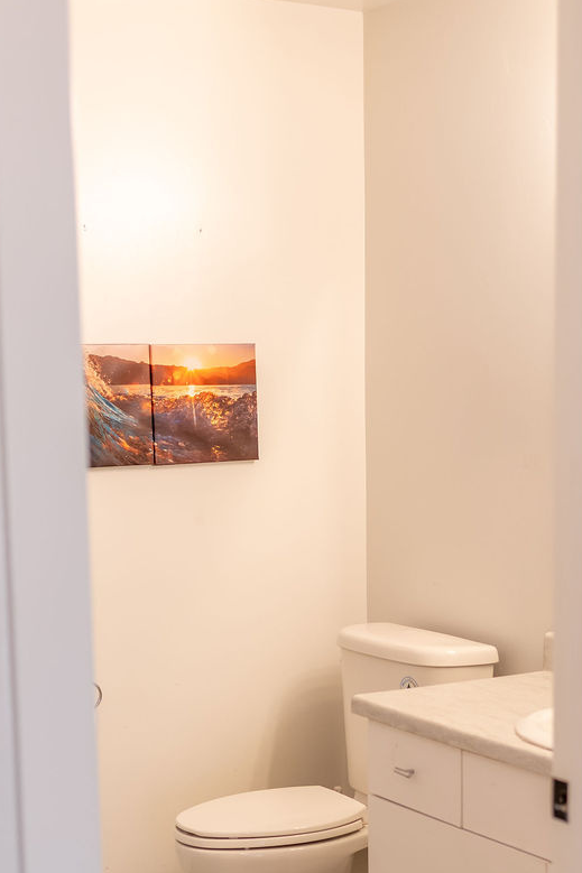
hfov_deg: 19.7
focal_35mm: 69
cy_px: 606
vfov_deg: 29.0
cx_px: 345
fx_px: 1674
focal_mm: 35
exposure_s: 1/200
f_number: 2.5
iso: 640
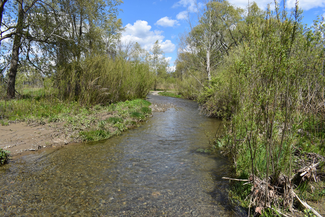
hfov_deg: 67.4
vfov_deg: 48.0
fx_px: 244
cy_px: 108
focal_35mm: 27
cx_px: 162
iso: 200
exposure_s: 1/320
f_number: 9
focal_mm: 18
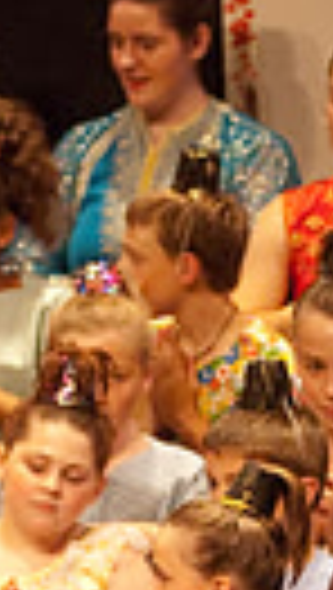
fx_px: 10332
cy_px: 680
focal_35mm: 660
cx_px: 130
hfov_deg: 1.8
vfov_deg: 3.3
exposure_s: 1/125
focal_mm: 95
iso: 1000
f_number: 2.8
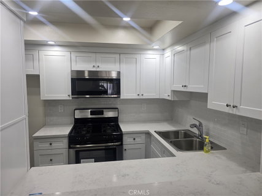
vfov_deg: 58.9
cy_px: 98
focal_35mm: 23
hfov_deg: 73.9
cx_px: 131
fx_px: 174
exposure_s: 1/120
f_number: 1.7
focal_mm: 6.3
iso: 32
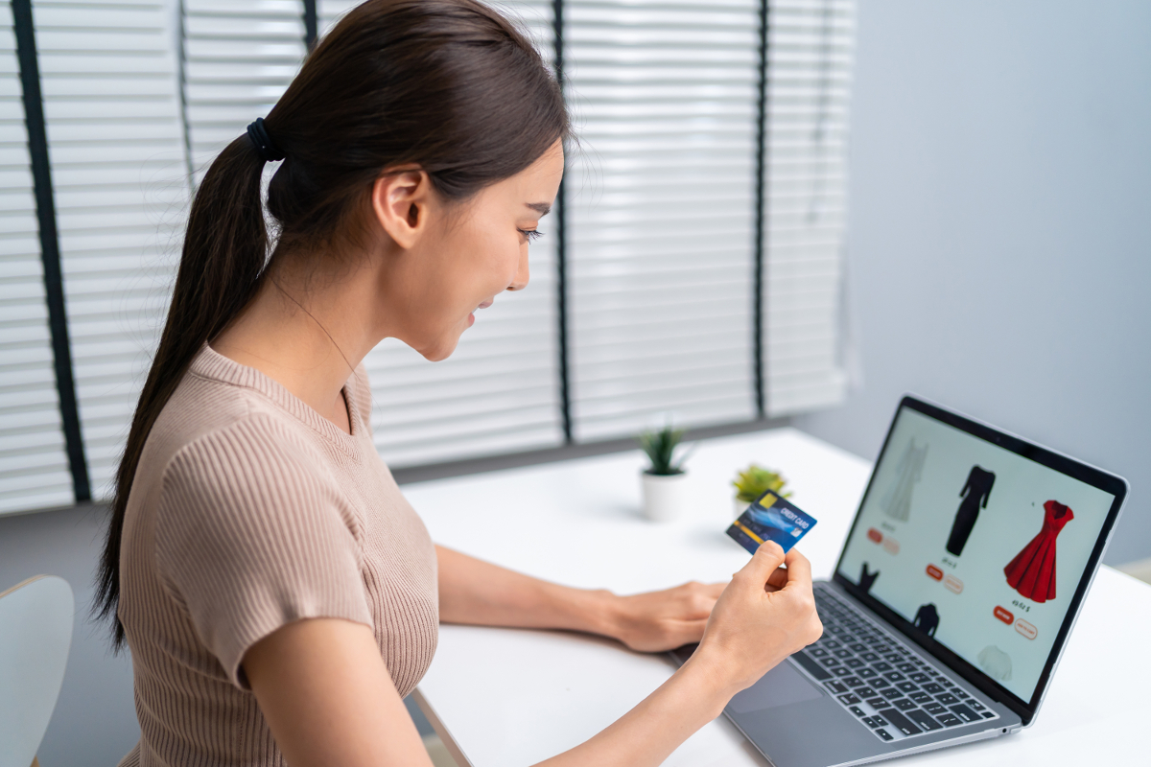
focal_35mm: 35
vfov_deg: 37.9
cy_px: 384
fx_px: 1119
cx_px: 576
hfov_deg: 54.4
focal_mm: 35
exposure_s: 1/400
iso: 320
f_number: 1.8
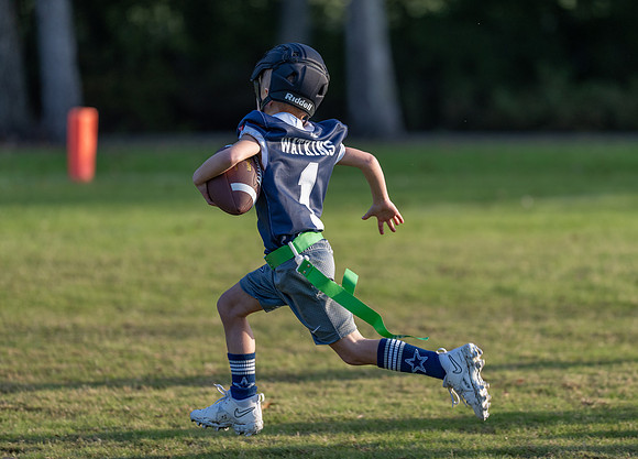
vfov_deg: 5.3
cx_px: 385
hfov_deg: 7.4
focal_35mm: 273
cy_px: 223
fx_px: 4951
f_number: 2.8
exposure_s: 1/1000
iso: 125
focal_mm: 200
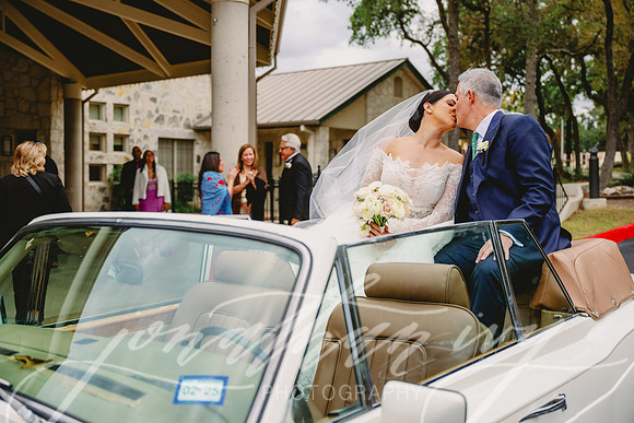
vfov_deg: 32.6
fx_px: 722
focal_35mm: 41
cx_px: 317
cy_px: 212
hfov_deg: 47.4
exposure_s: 1/2000
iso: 500
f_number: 2.8
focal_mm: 41
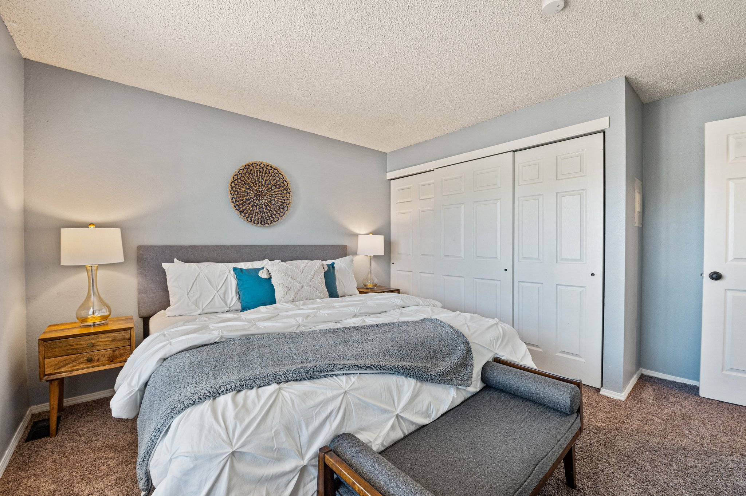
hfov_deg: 100.4
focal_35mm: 15
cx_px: 373
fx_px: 311
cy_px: 248
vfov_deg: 77.2
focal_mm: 15
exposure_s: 1/13
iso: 800
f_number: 8
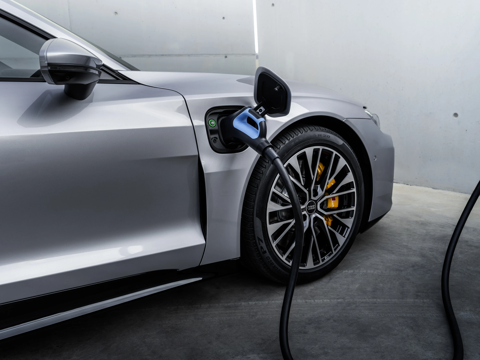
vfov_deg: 39.7
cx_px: 240
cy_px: 180
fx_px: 499
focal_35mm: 36
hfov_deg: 51.4
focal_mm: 45
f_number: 8
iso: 160
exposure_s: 1/13
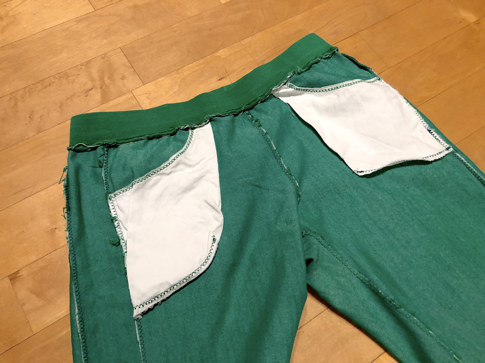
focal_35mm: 28
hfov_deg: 63.4
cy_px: 182
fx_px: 392
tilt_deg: -67.7
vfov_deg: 49.7
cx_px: 242
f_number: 1.8
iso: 100
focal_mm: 3.99
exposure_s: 1/13
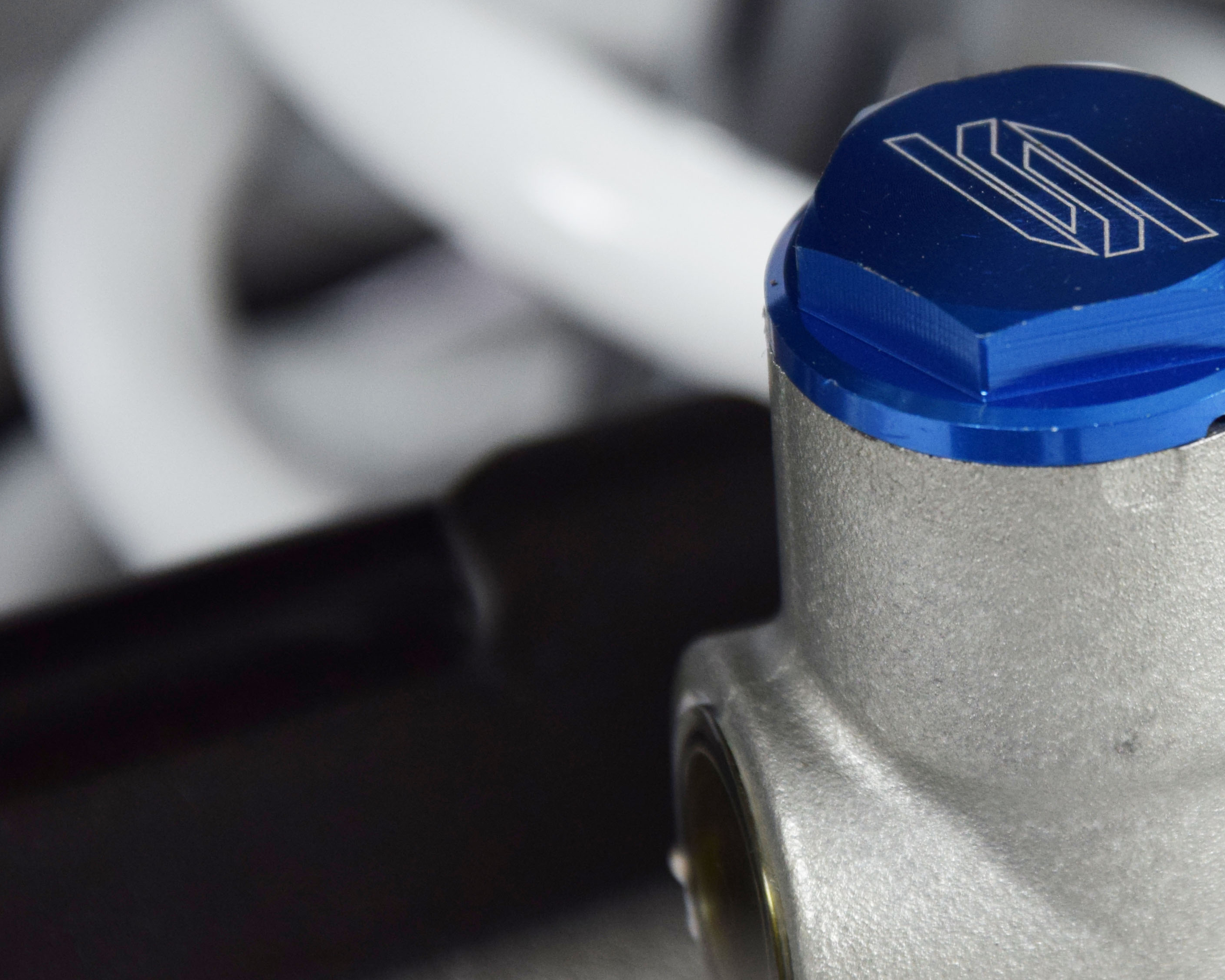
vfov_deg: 4.9
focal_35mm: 314
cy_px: 255
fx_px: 11386
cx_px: 1087
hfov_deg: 6.1
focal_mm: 105
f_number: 5.6
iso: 800
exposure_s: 1/125
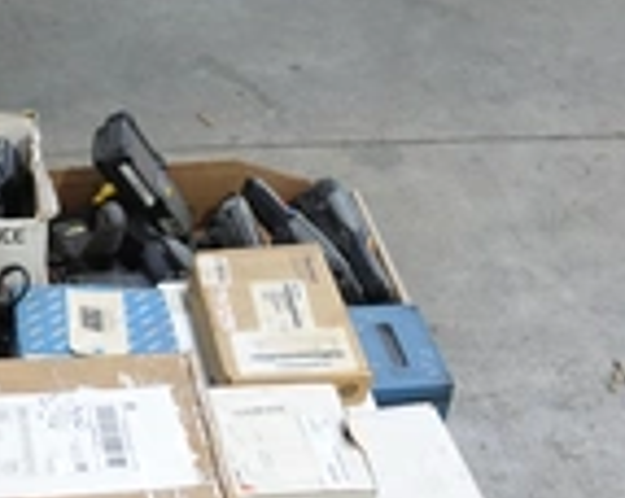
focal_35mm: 63
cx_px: -70
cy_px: 535
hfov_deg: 27.4
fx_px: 1164
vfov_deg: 22.9
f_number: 1.8
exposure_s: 1/30
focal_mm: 8.8
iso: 200
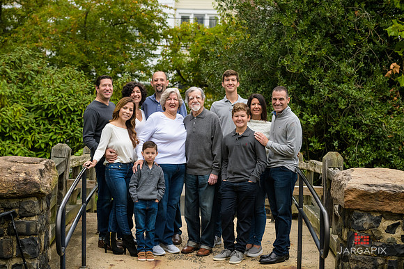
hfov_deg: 23.6
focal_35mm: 86
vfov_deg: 15.9
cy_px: 134
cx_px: 202
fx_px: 965
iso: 1000
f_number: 5.6
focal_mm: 86
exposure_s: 1/400
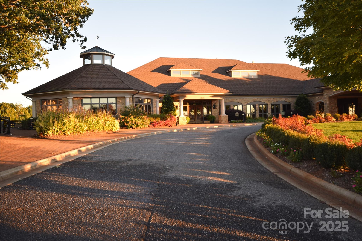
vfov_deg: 43.6
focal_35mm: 30
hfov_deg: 61.9
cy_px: 120
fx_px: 302
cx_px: 181
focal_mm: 20
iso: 400
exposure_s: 1/125
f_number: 5.6
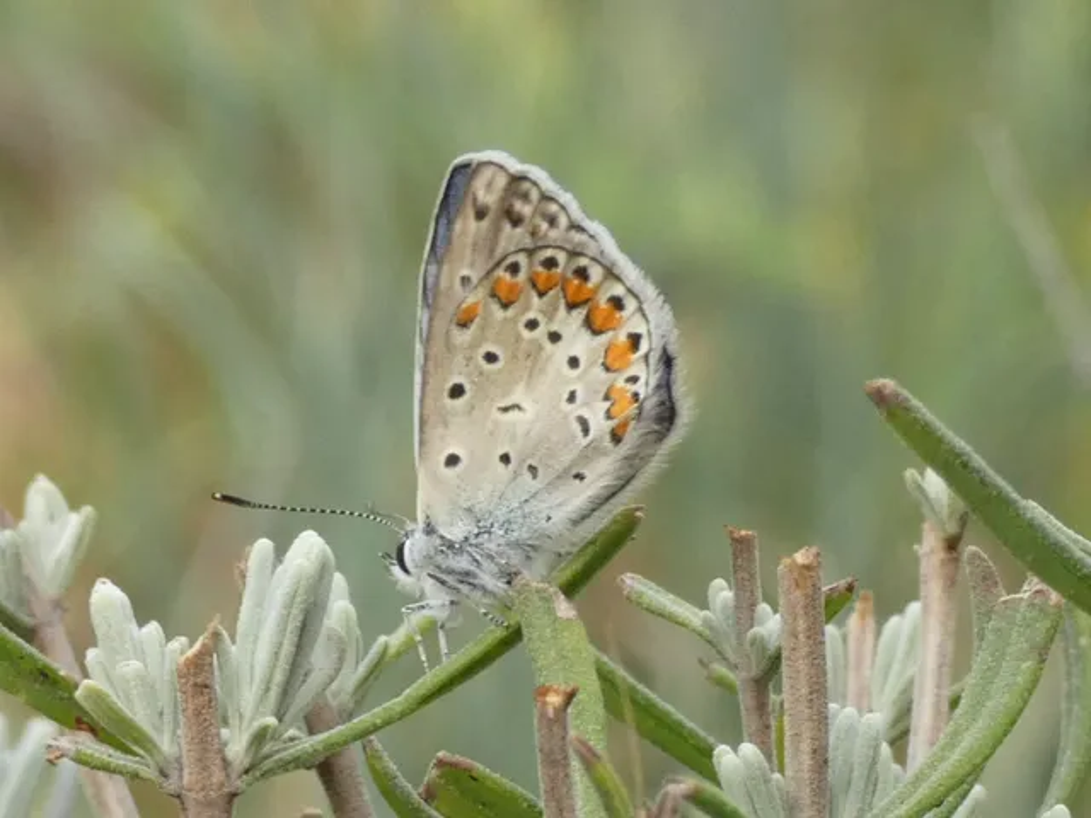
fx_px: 4538
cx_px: 546
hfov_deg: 13.7
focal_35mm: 144
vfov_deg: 10.3
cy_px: 409
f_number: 5.3
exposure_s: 1/60
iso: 160
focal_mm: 25.8
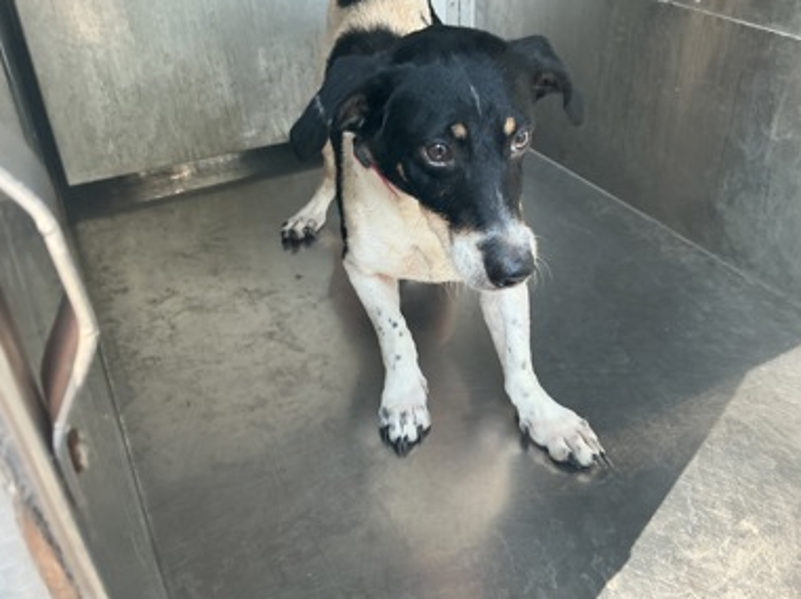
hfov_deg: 56.8
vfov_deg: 44.1
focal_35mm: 32
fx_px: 740
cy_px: 281
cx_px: 427
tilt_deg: -32.1
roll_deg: +0.4
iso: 64
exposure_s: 1/60
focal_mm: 3
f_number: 1.8
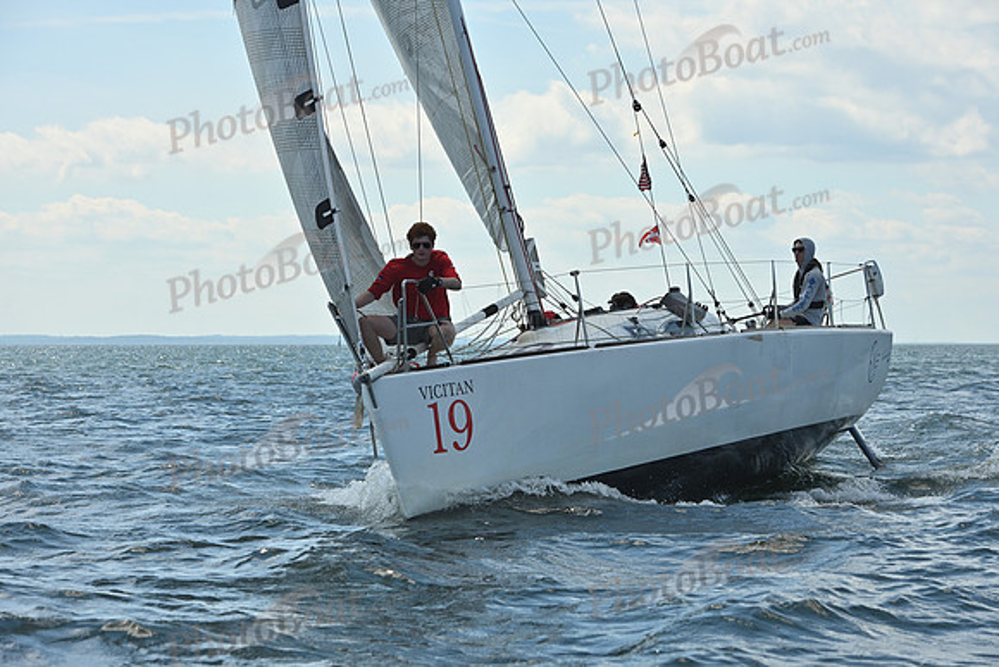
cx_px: 500
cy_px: 334
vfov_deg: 12.2
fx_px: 3109
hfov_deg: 18.3
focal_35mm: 112
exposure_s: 1/1250
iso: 250
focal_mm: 112
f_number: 9
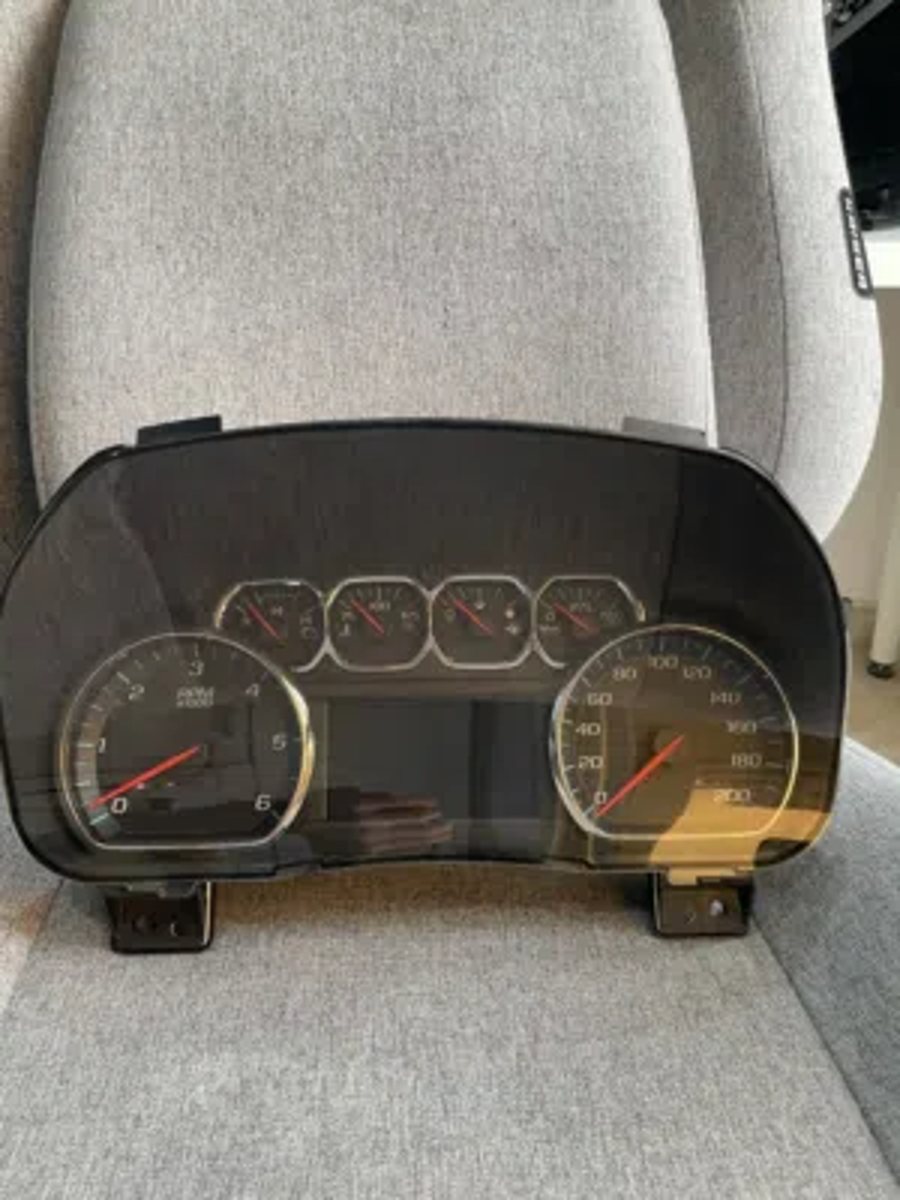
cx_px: 450
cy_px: 600
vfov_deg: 67.3
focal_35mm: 26
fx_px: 901
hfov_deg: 53.1
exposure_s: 1/81
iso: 125
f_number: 1.6
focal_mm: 4.2
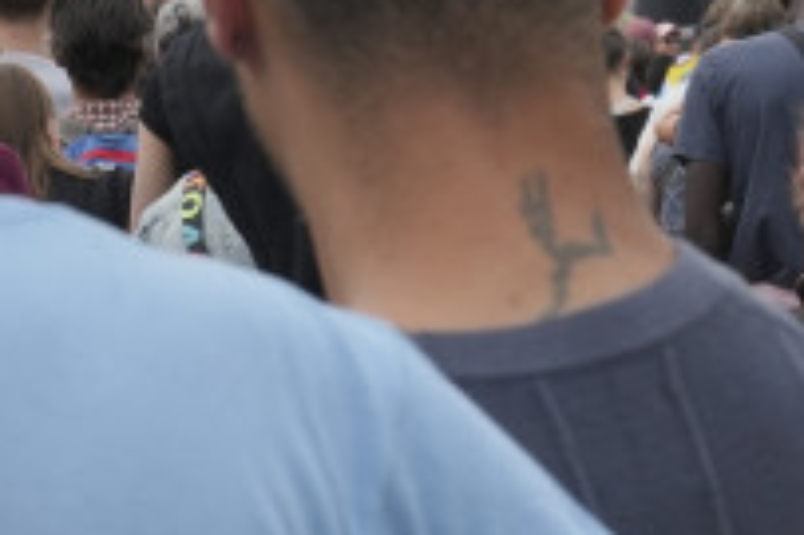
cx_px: 812
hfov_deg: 6.5
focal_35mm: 315
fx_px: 7029
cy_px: -176
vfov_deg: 4.3
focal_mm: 50
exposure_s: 1/160
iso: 400
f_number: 8
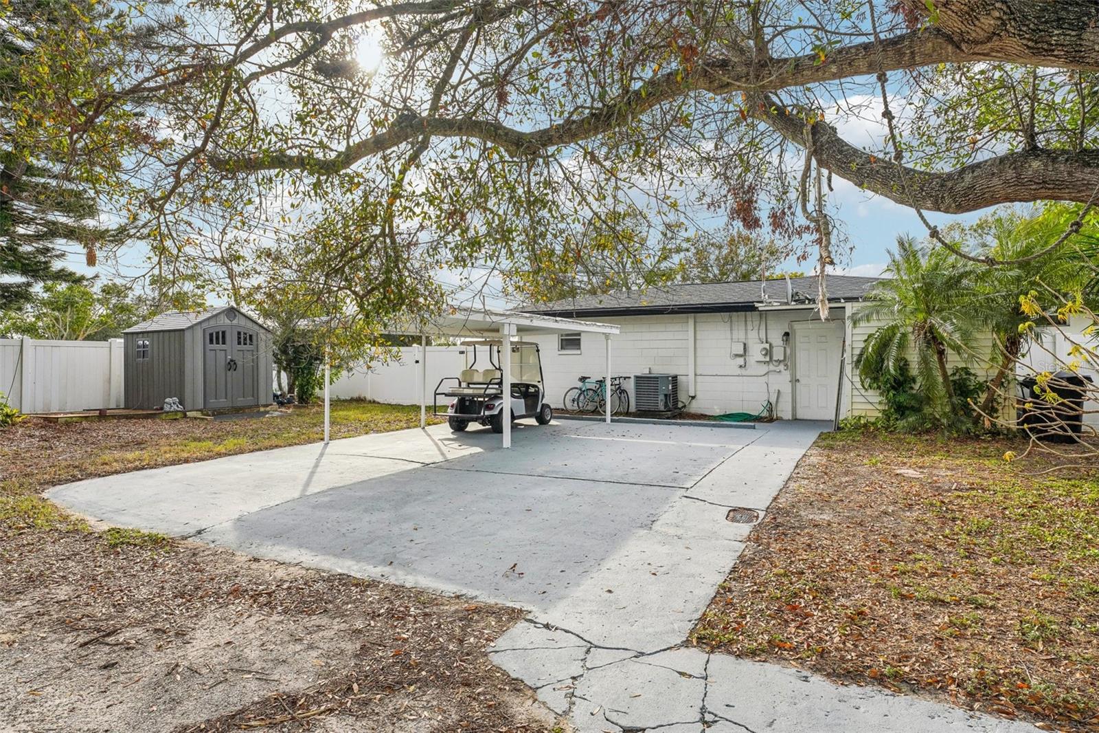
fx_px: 641
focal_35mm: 21
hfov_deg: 81.2
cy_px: 366
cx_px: 550
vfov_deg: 59.5
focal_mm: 21
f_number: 8
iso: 640
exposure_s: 1/1250
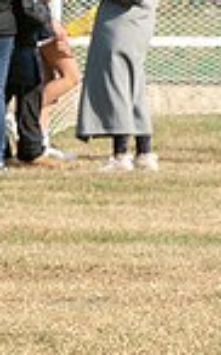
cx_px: -451
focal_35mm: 1023
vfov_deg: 2.1
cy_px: -114
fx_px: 9878
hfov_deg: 1.3
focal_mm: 125
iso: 250
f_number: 7.1
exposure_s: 1/800
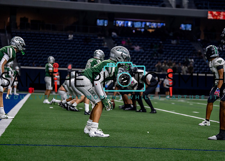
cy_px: 84
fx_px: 676
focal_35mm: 106
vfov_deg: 13.5
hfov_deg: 18.9
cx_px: 115
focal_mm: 91
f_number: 2.8
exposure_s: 1/1000
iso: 2000
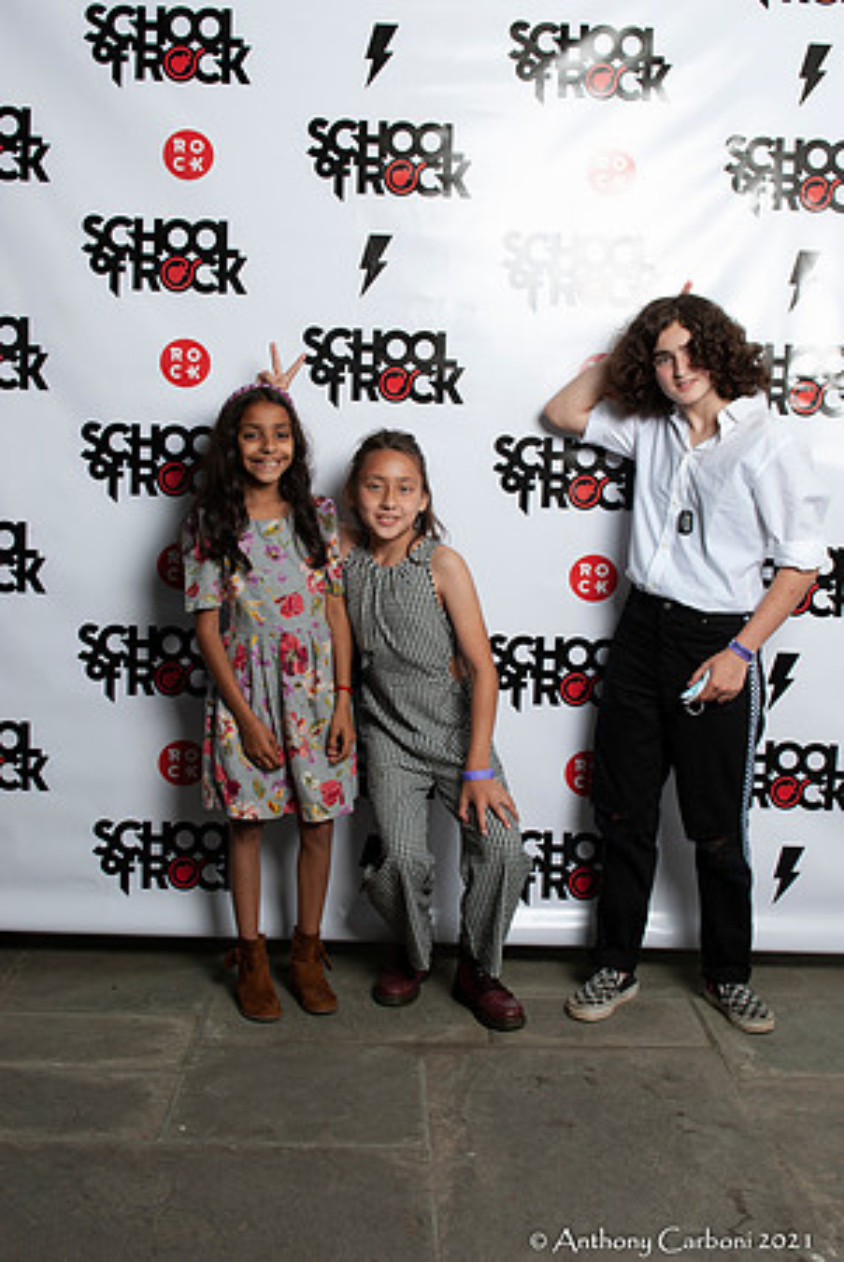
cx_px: 422
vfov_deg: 47.9
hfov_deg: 33.1
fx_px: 1421
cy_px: 631
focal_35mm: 40
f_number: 5.6
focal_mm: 27
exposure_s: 1/160
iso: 100
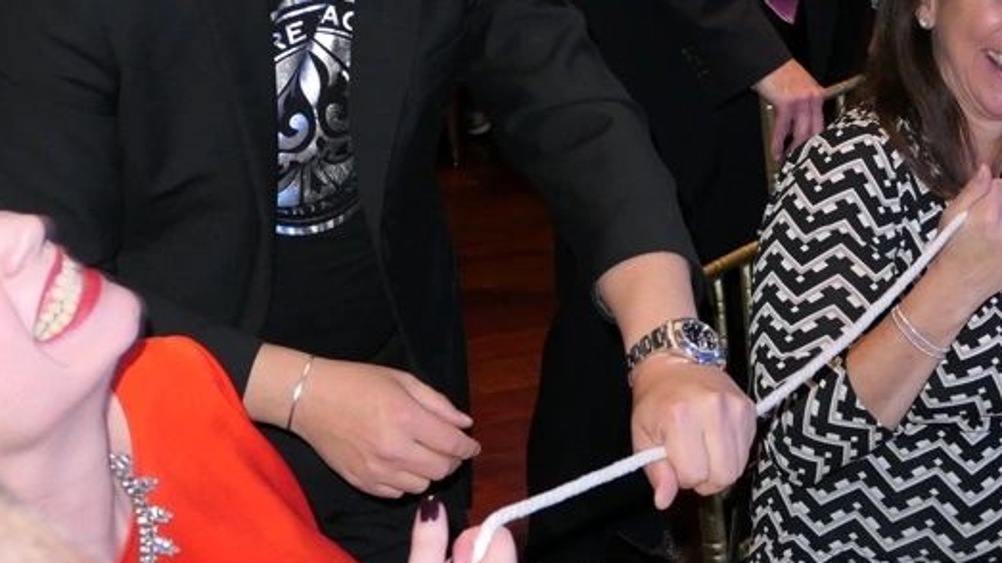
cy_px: 151
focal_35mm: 74
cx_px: 450
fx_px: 1966
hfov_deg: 28.6
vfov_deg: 16.2
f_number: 2.8
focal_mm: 12.4
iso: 800
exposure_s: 1/60
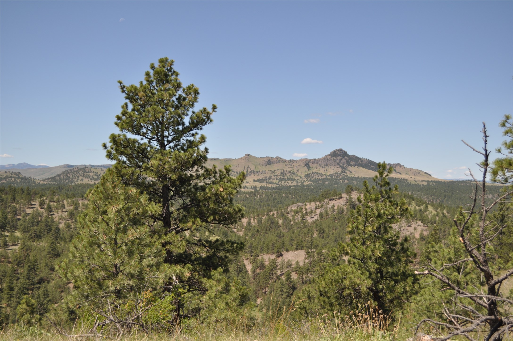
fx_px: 598
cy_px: 170
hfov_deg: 46.5
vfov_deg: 31.8
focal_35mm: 42
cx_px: 256
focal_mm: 28
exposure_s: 1/1250
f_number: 4.5
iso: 200
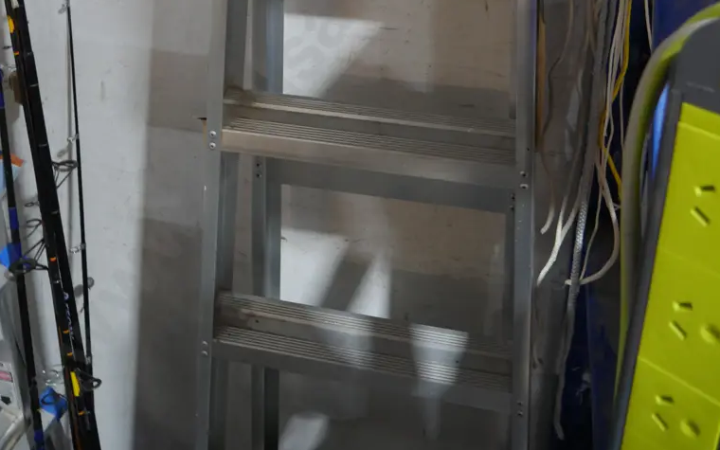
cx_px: 360
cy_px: -23
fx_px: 785
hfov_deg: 49.3
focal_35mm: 40
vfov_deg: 29.4
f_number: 3.5
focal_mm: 14
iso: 1000
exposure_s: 1/60
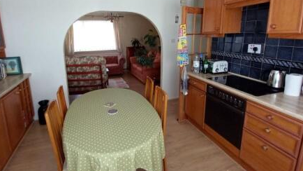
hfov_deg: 89.3
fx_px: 153
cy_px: 64
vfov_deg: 57.6
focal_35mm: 19
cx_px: 138
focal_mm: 1.13
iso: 80
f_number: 2.2
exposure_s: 1/50
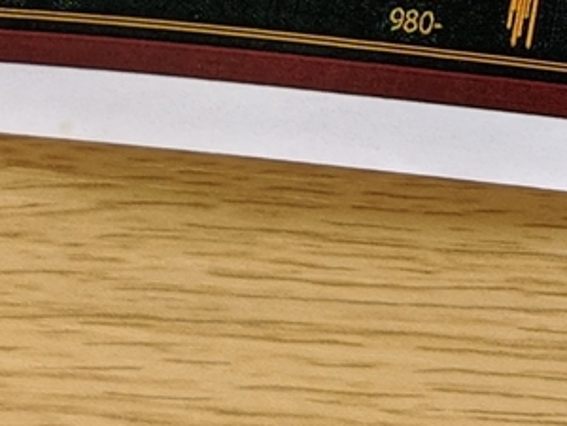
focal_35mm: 108
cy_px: -343
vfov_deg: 12.5
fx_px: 1769
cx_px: 890
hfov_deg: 16.4
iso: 70
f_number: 1.73
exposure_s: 1/217
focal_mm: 4.38
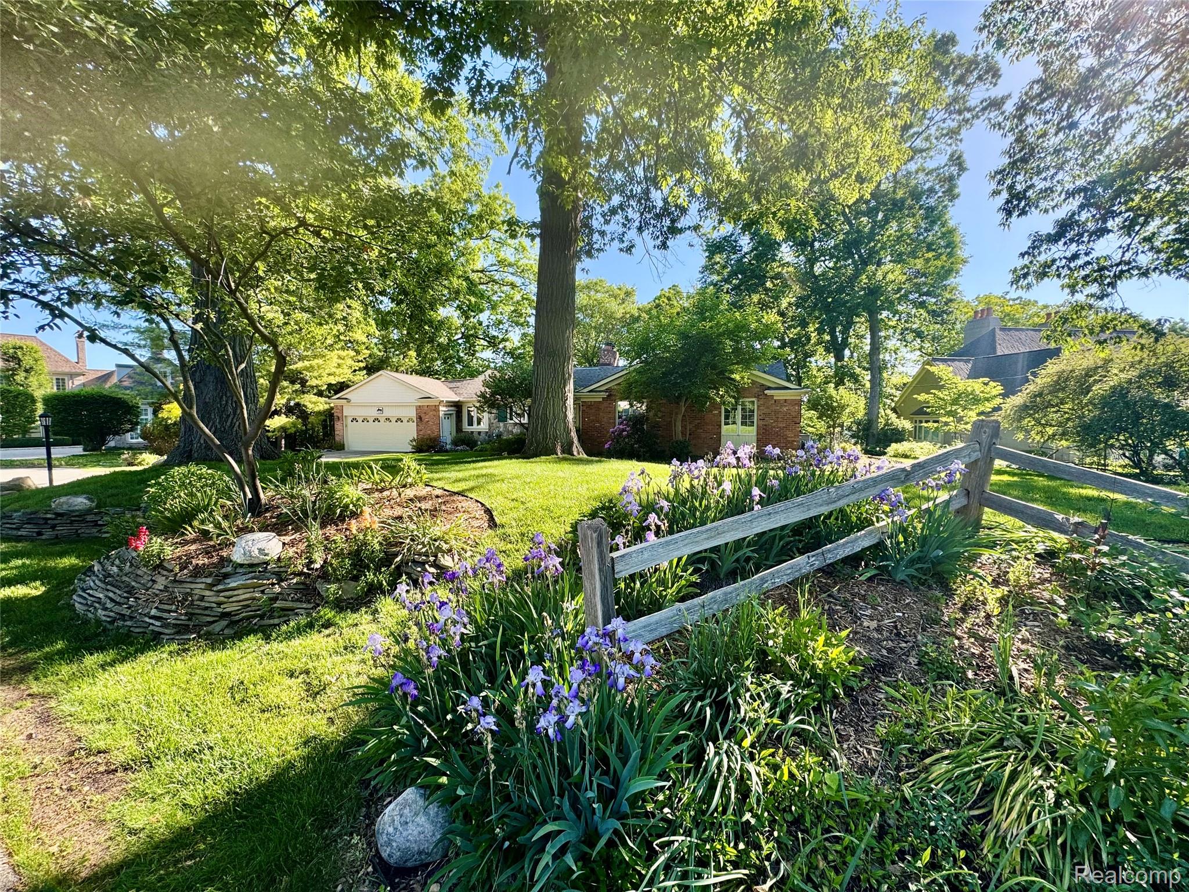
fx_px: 481
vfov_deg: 85.7
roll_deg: +0.1
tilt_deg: -3.4
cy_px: 446
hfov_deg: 102.1
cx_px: 594
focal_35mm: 14
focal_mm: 2.22
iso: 40
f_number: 2.2
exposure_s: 1/239
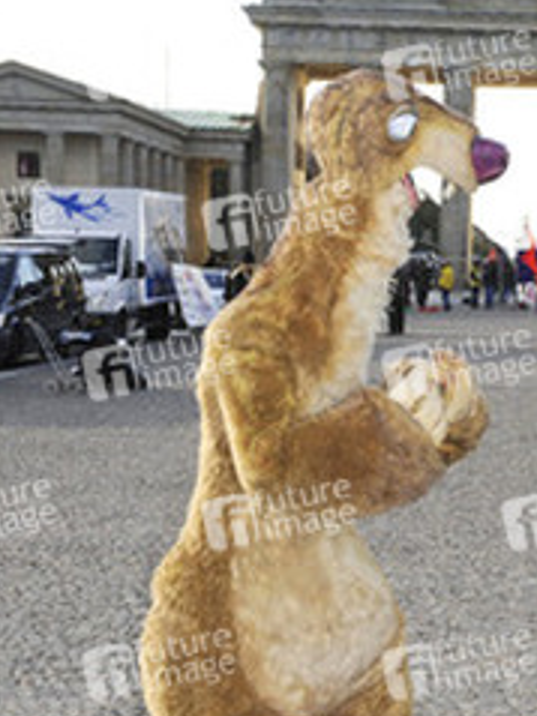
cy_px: 440
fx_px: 1801
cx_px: 498
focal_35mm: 87
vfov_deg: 22.5
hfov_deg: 16.7
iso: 500
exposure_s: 1/320
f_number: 11
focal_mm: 48
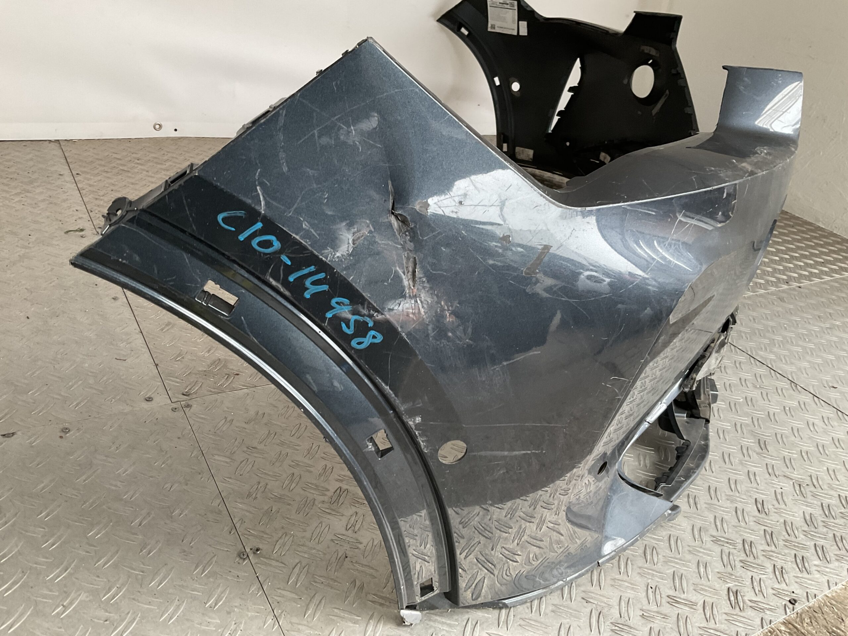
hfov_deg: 61.7
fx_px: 710
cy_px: 318
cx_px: 424
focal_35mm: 29
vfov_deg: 48.2
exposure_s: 1/60
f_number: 1.8
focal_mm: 3
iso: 80
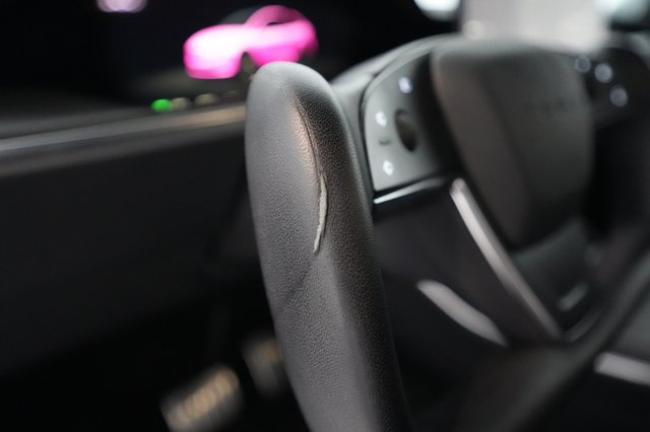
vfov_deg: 51.2
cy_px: 216
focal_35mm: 25
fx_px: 451
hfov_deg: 71.5
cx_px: 325
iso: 12800
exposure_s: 1/250
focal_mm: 25
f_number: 2.8
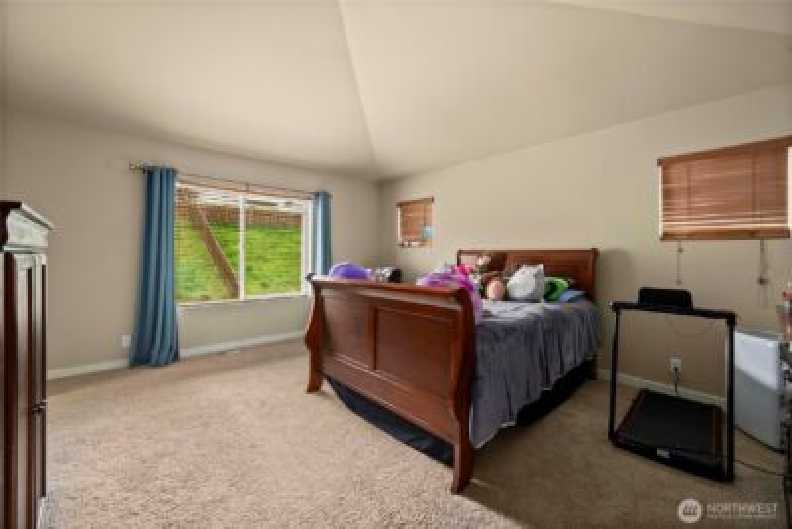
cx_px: 396
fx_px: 308
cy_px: 264
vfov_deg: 81.3
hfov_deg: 104.2
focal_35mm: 14
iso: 1000
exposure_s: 1/4
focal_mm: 14
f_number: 7.1
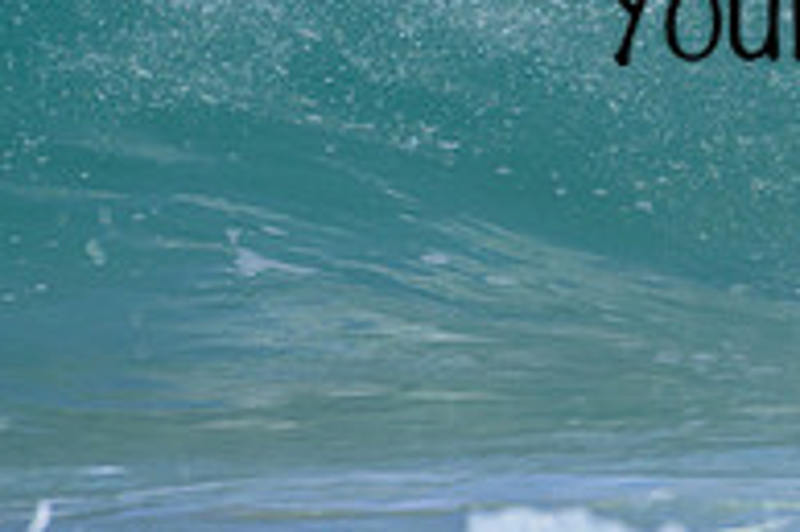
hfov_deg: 0.7
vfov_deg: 0.4
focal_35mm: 3112
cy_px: -66
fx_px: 69095
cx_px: 976
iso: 1100
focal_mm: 1000
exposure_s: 1/2000
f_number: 11
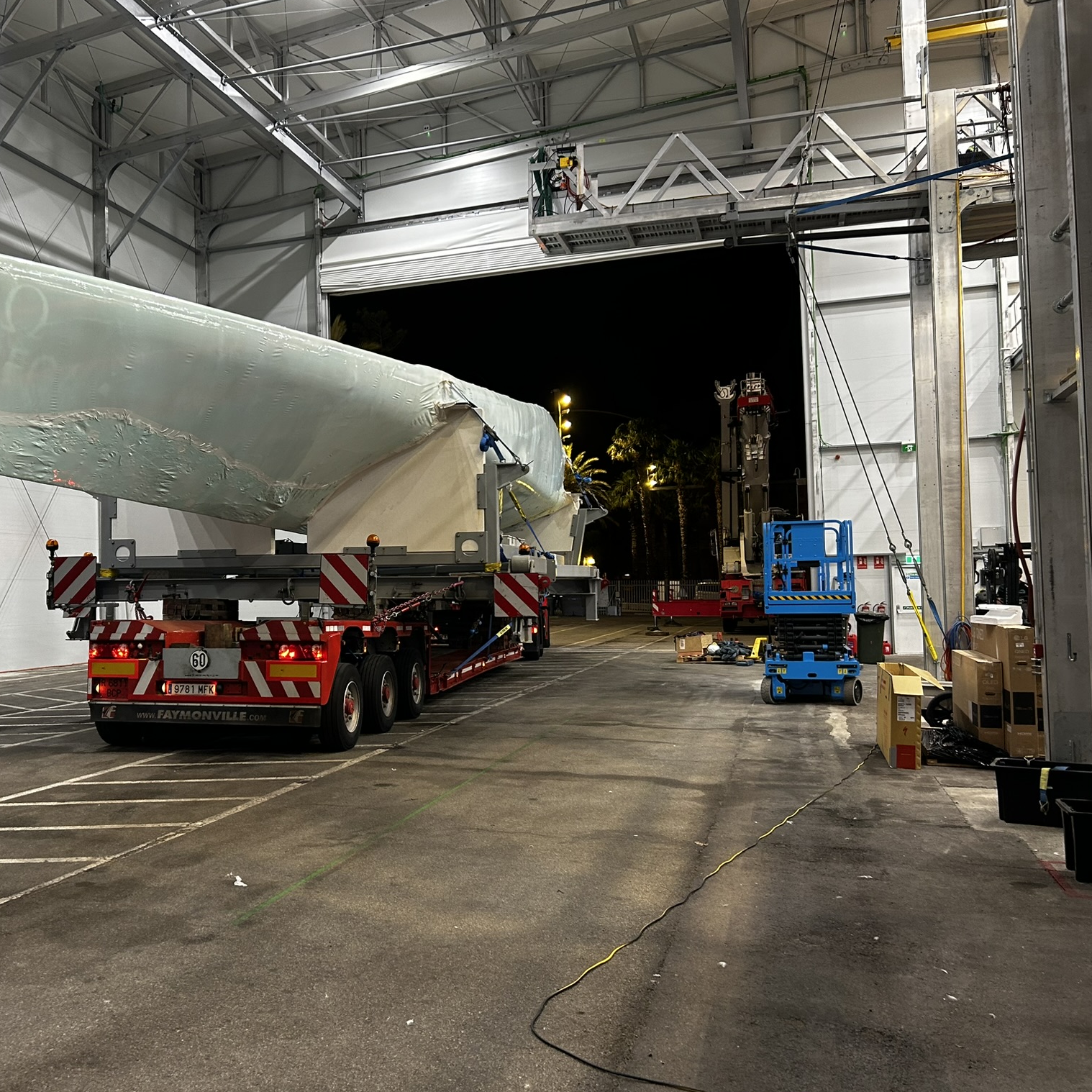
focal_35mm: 31
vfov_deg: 52.5
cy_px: 549
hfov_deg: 51.5
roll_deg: +2.7
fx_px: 1106
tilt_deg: +1.0
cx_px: 363
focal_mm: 5.7
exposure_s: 1/50
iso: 125
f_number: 1.5
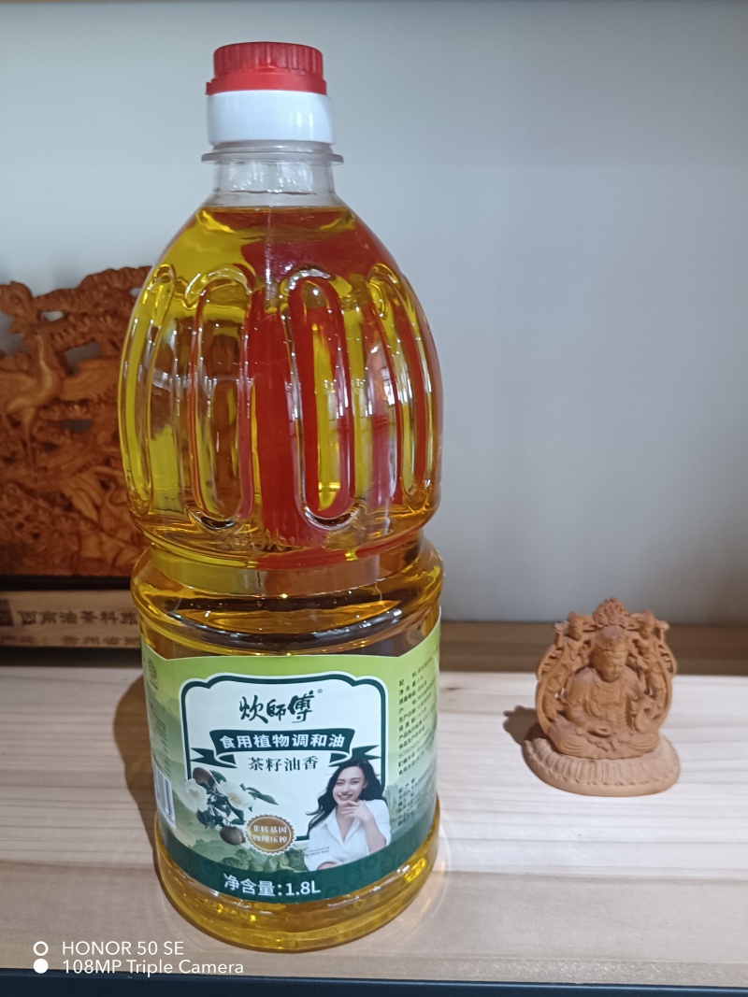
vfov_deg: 65.3
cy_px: 498
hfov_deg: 51.3
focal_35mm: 27
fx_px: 778
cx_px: 374
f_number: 1.9
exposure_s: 1/33.3
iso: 1311
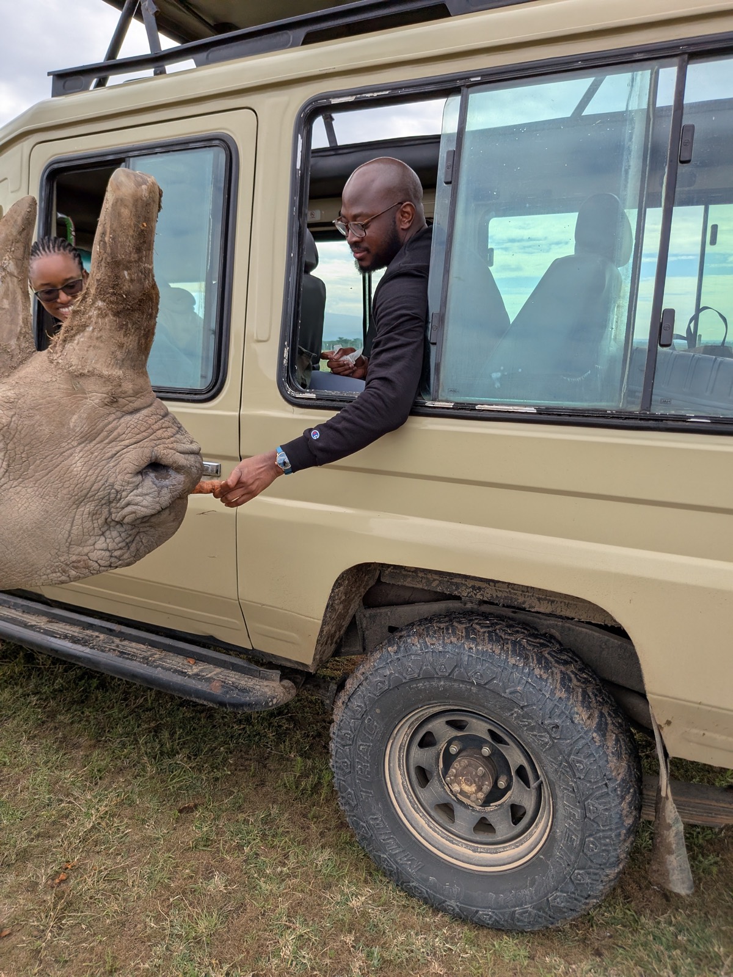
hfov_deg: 56.8
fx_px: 678
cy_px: 488
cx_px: 366
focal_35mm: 24
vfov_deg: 71.6
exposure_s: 1/1773
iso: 39
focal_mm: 4.53
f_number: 1.7
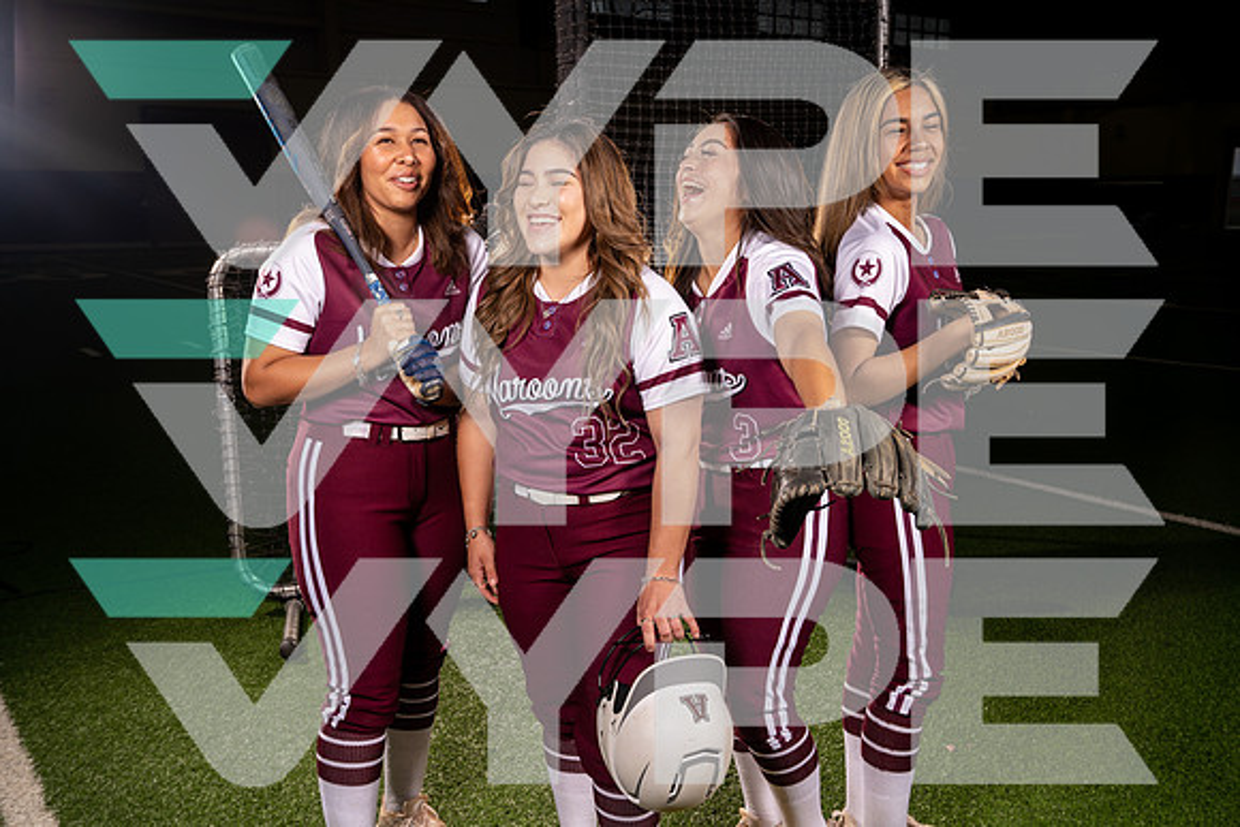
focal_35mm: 33
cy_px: 414
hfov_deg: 57.2
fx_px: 1137
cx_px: 620
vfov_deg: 40.0
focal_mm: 33
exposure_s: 1/125
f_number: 8
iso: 100
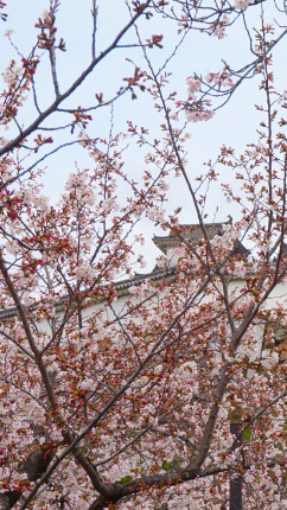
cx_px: 394
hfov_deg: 8.2
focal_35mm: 146
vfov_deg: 14.7
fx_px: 1974
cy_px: 216
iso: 100
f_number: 14
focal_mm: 50
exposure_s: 1/100
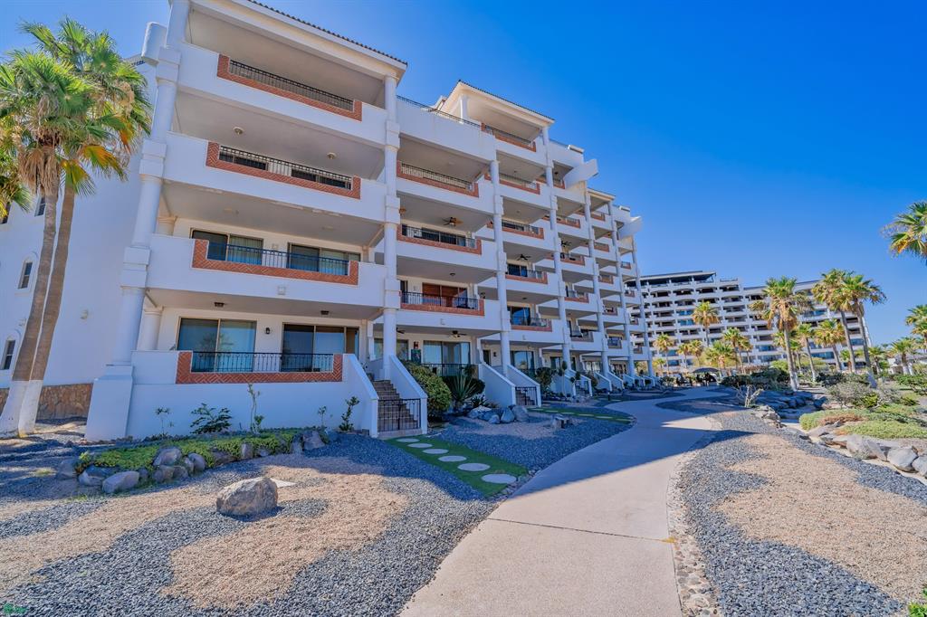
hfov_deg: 104.3
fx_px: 360
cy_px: 308
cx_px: 464
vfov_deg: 81.2
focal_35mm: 14
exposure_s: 1/1500
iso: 125
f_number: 4
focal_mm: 14
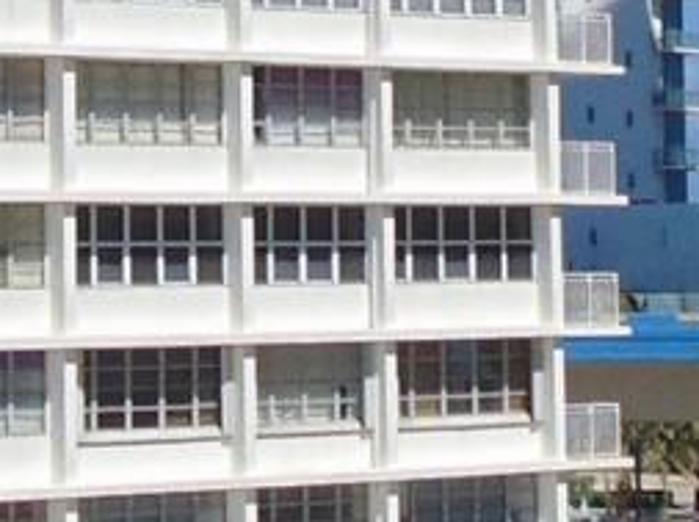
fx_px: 4214
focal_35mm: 209
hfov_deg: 9.4
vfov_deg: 7.0
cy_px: -334
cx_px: 44
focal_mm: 5.8
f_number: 8.2
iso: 80
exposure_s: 1/400
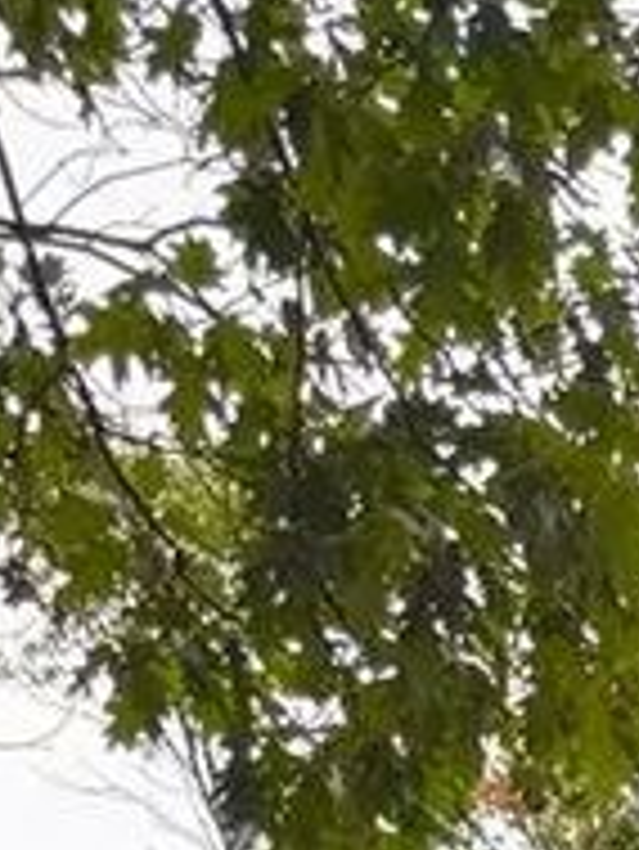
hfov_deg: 7.7
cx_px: 1750
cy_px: 2885
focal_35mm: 173
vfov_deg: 8.6
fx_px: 4253
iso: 100
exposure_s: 1/3425
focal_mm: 6.76
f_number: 1.78
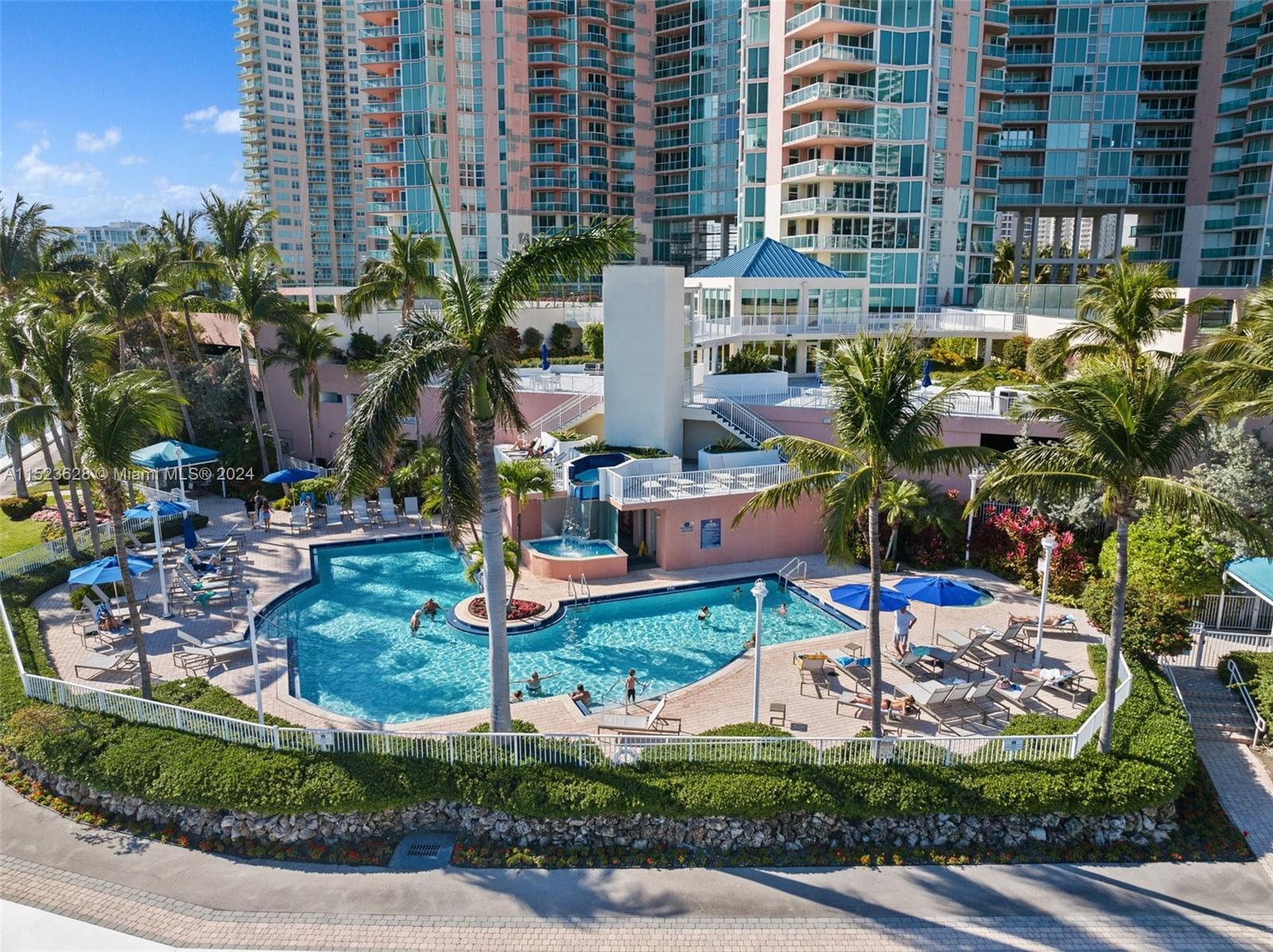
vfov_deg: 56.7
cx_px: 636
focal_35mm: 24
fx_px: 882
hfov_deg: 71.6
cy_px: 476
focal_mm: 12.29
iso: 180
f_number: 2.8
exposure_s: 1/2500
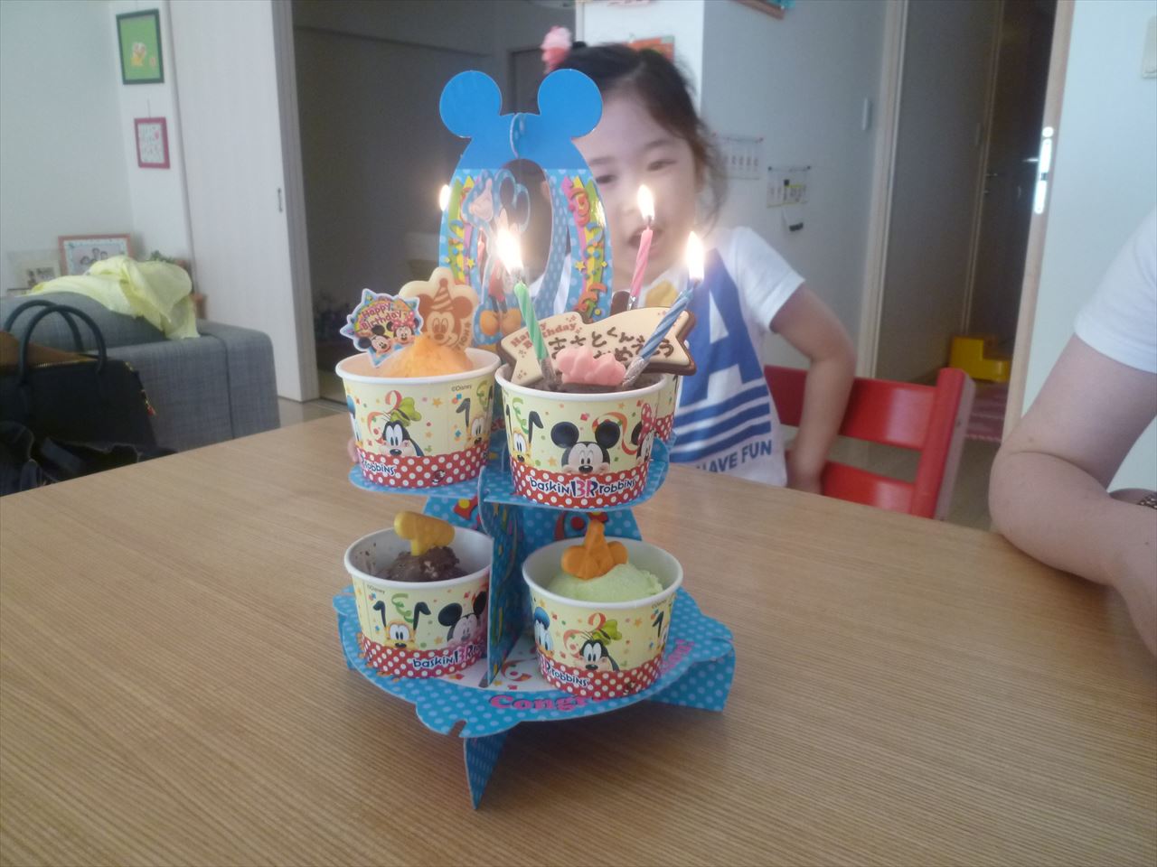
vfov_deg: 54.9
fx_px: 836
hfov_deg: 69.4
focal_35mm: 25
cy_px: 434
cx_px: 578
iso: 200
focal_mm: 4.5
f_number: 2.8
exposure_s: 1/30
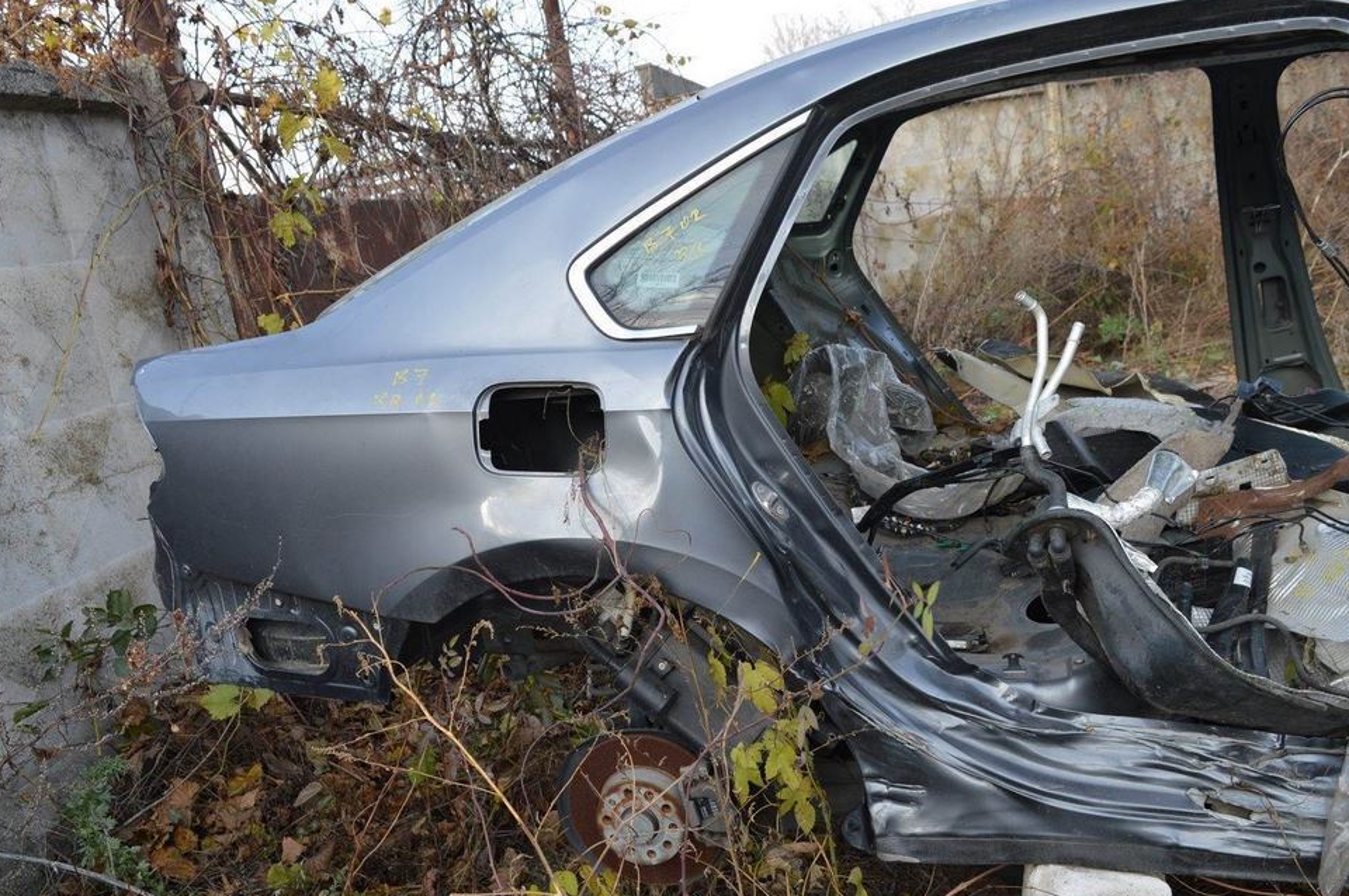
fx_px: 1198
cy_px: 468
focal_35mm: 32
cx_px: 635
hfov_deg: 58.7
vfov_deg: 41.0
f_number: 5.6
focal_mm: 20
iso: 160
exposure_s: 1/125
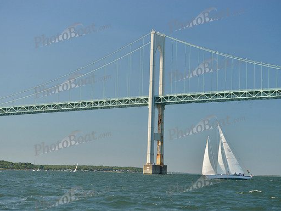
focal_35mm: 98
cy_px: 105
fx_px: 796
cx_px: 140
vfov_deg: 15.1
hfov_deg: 20.0
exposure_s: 1/1250
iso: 400
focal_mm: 90
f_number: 4.5
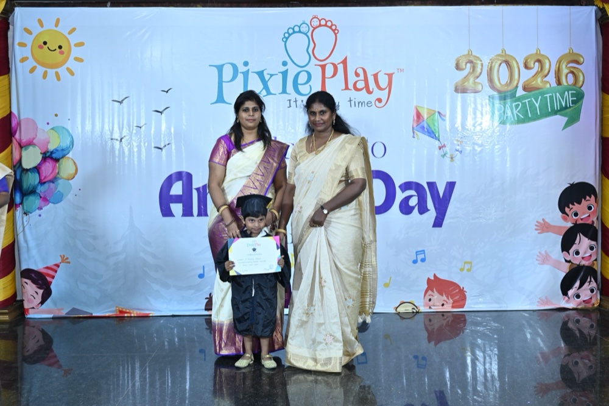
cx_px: 304
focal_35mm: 38
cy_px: 203
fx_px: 643
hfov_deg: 50.7
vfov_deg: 35.0
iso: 1250
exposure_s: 1/160
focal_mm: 38
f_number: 6.3
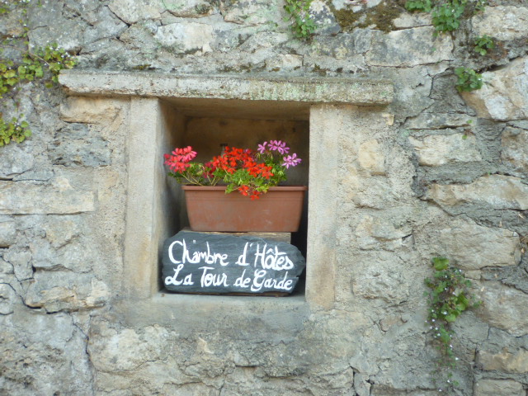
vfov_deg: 36.8
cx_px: 264
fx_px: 595
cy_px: 198
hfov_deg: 47.9
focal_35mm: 39
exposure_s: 1/100
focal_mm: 4.4
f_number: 2.8
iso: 80
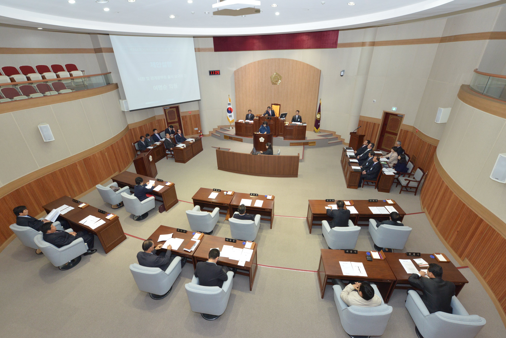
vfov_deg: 73.7
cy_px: 169
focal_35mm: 16
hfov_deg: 96.7
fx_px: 225
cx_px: 253
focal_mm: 16
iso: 2200
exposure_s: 1/60
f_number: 7.1
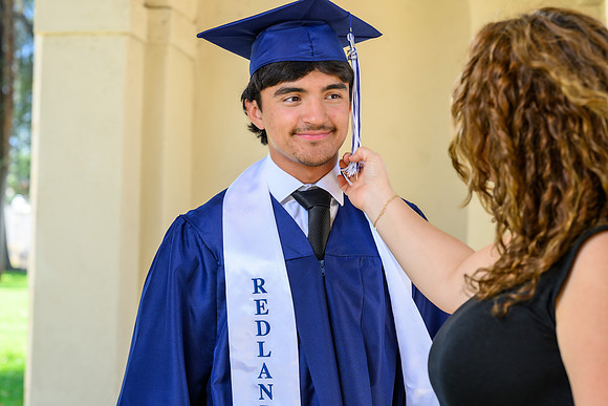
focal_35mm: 85
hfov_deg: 23.9
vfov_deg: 16.1
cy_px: 203
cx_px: 304
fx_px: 1436
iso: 100
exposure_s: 1/80
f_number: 5.6
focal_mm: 85
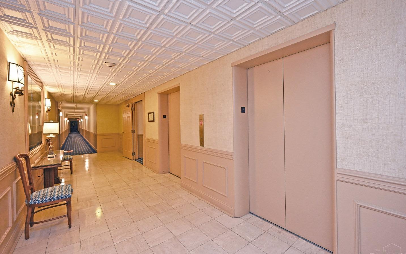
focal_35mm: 15
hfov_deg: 101.4
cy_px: 124
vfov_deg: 74.8
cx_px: 199
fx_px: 166
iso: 1100
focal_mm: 14
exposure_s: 1/60
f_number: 4
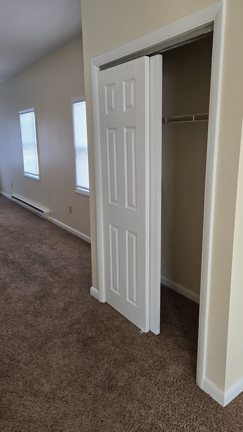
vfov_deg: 71.9
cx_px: 161
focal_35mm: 26
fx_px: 298
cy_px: 216
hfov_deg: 43.8
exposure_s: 1/120
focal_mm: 5.4
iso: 125
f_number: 1.8
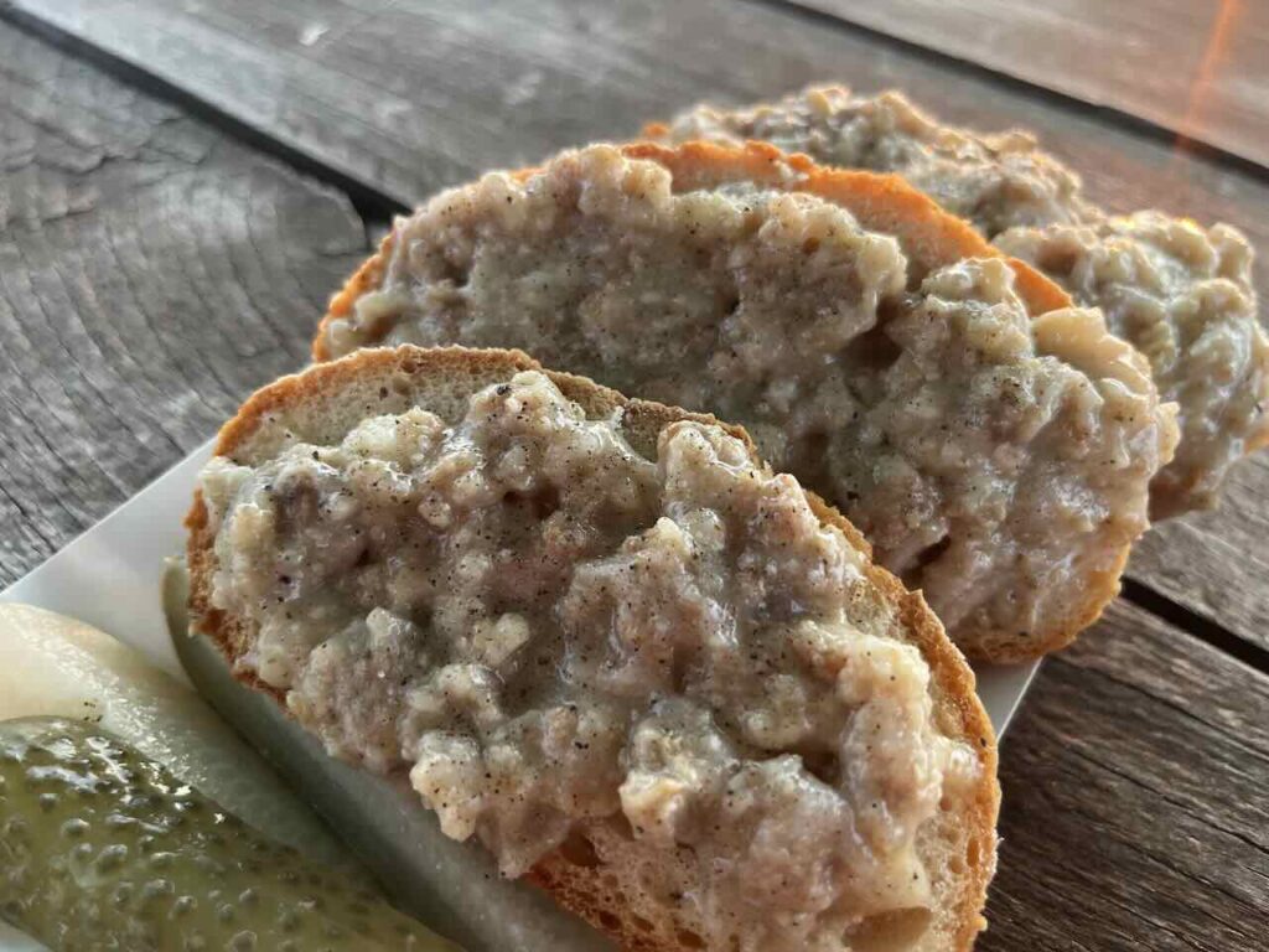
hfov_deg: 67.3
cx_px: 634
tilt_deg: -46.3
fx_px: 953
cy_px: 476
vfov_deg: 53.1
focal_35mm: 26
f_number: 1.6
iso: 125
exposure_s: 1/106
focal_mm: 5.1
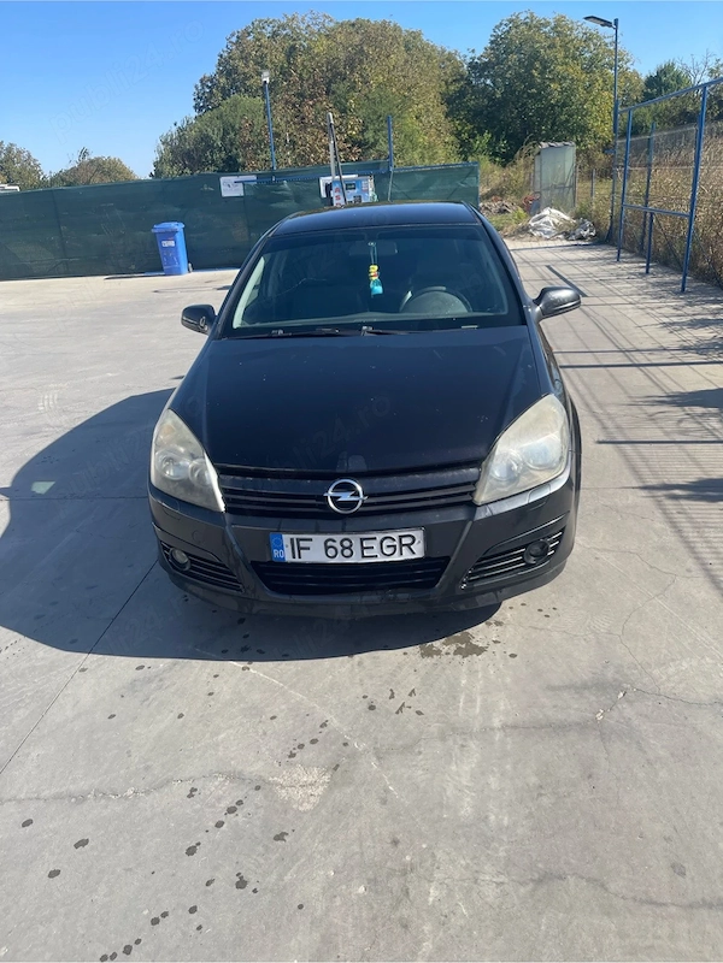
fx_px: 696
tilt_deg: -21.0
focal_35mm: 25
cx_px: 362
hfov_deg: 54.9
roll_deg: +3.6
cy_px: 482
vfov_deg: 69.4
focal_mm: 5.1
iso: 32
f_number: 1.6
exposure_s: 1/1667
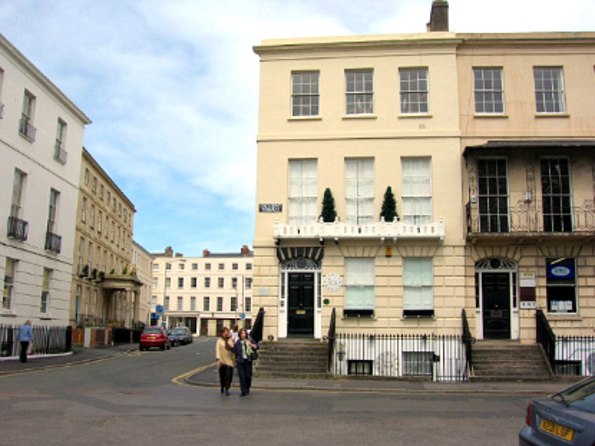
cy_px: 223
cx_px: 298
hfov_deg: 54.0
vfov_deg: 41.8
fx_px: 584
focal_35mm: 34
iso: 50
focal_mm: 5.7
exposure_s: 1/442
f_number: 4.9
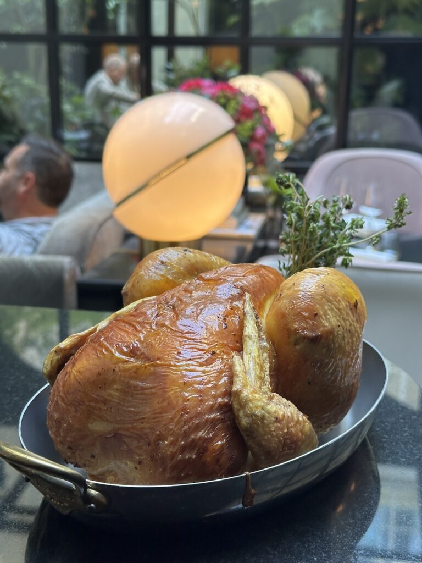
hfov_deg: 30.3
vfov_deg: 39.7
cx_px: 211
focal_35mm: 48
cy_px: 282
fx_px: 780
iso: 125
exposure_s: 1/60
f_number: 1.78
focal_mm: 6.86
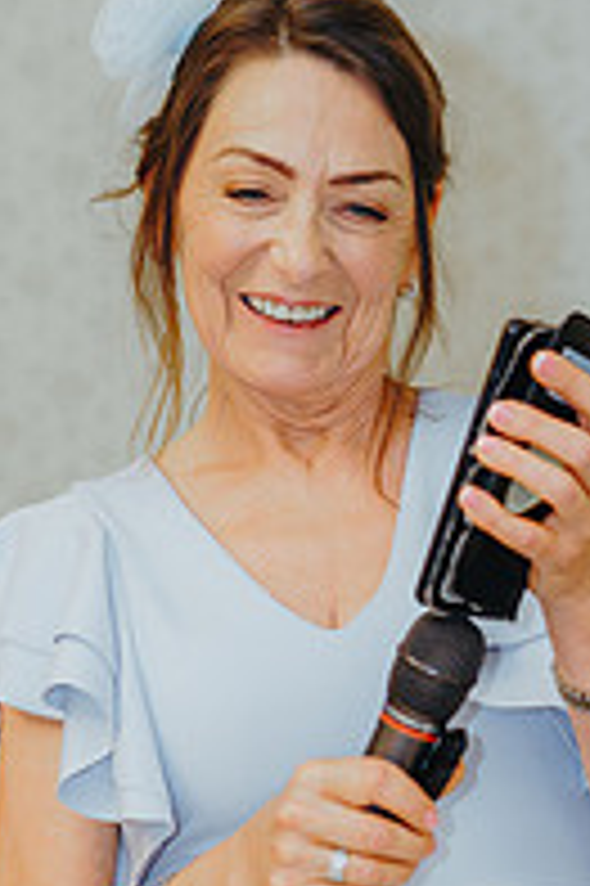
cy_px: 553
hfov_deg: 7.1
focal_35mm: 194
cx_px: 333
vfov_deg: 10.6
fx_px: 4777
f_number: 2.8
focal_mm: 85
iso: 2000
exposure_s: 1/125
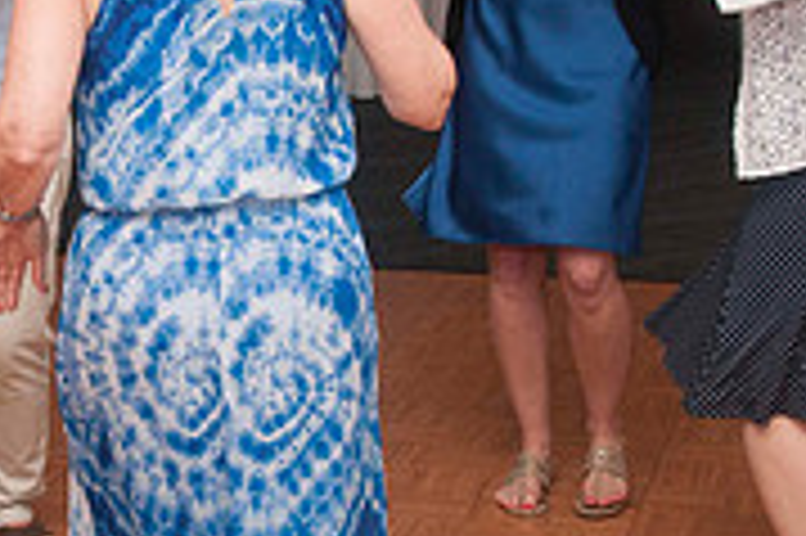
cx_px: 149
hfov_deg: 20.8
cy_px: 191
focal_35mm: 97
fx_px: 2170
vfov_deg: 14.1
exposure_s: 1/60
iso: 800
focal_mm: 20
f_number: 5.6
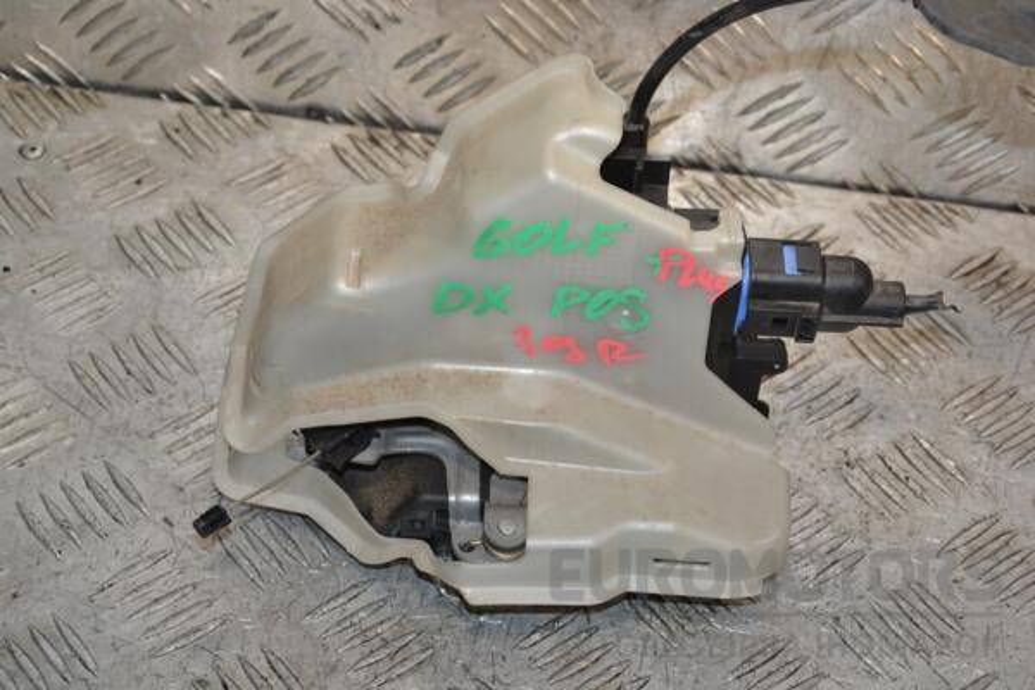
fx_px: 2501
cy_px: 345
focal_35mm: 87
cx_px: 518
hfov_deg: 23.4
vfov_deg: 15.7
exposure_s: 1/200
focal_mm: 58
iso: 800
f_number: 8
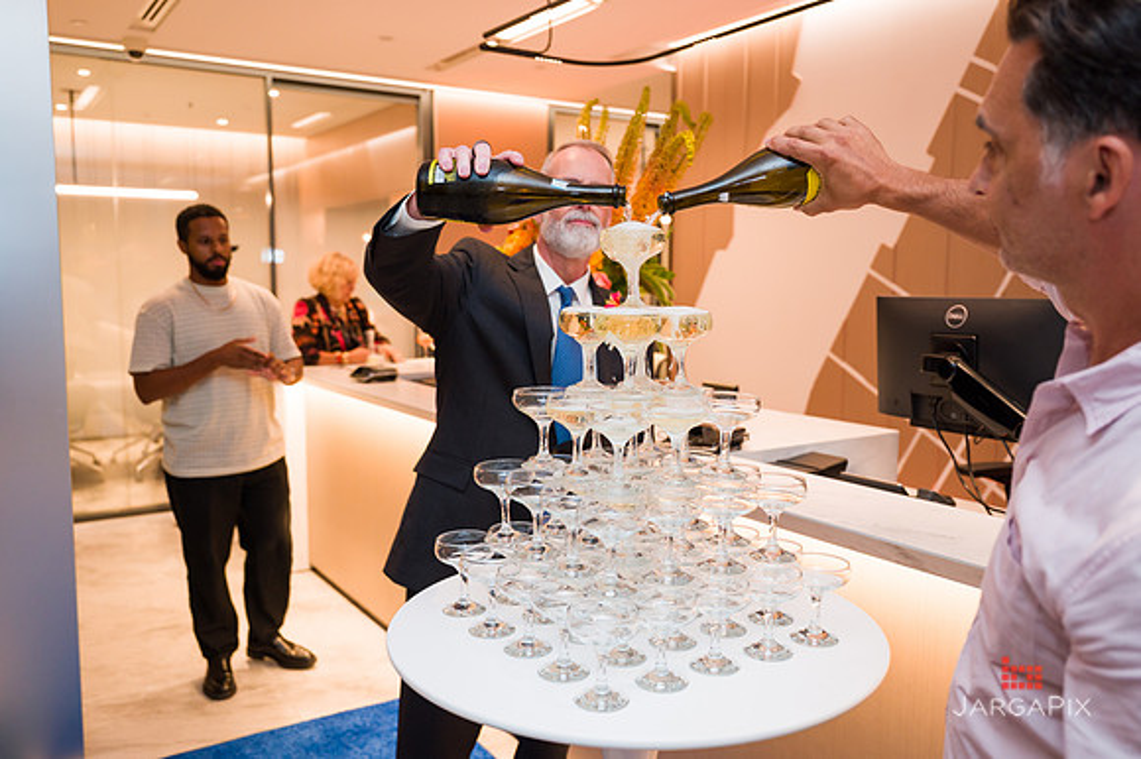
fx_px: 939
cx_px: 570
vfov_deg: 44.0
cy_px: 380
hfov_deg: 62.6
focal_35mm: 30
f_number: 3.2
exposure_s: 1/160
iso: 800
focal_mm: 28.5
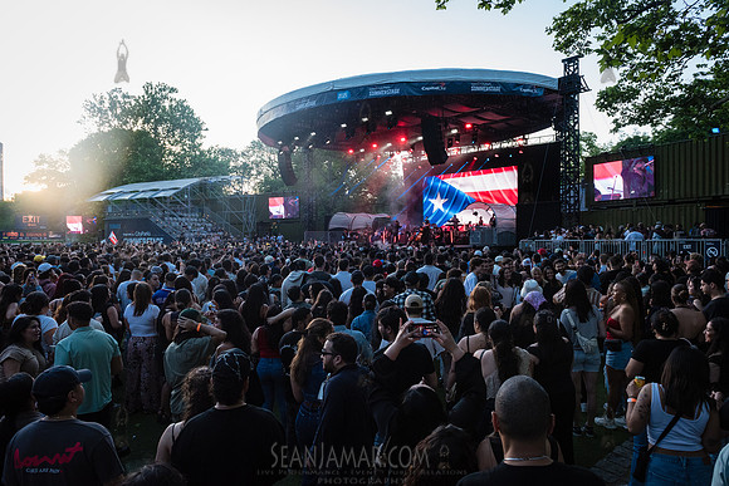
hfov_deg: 71.6
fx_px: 506
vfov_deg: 51.4
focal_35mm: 25
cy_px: 243
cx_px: 364
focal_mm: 24
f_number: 5.6
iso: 2500
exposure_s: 1/500
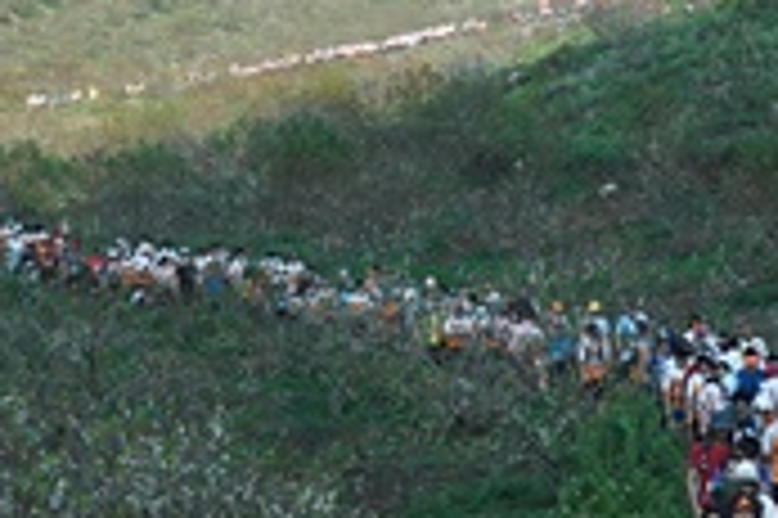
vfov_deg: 8.3
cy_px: 36
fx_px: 3541
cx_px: 591
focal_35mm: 164
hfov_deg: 12.5
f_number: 4
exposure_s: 1/640
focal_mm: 31
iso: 125
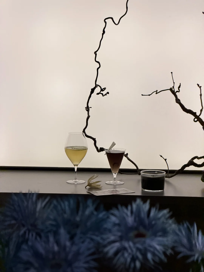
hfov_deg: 14.8
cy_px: 136
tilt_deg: -7.3
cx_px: 102
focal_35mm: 100
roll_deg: -0.5
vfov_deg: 19.6
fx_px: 786
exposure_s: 1/50
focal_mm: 16.89
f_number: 2.8
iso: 640
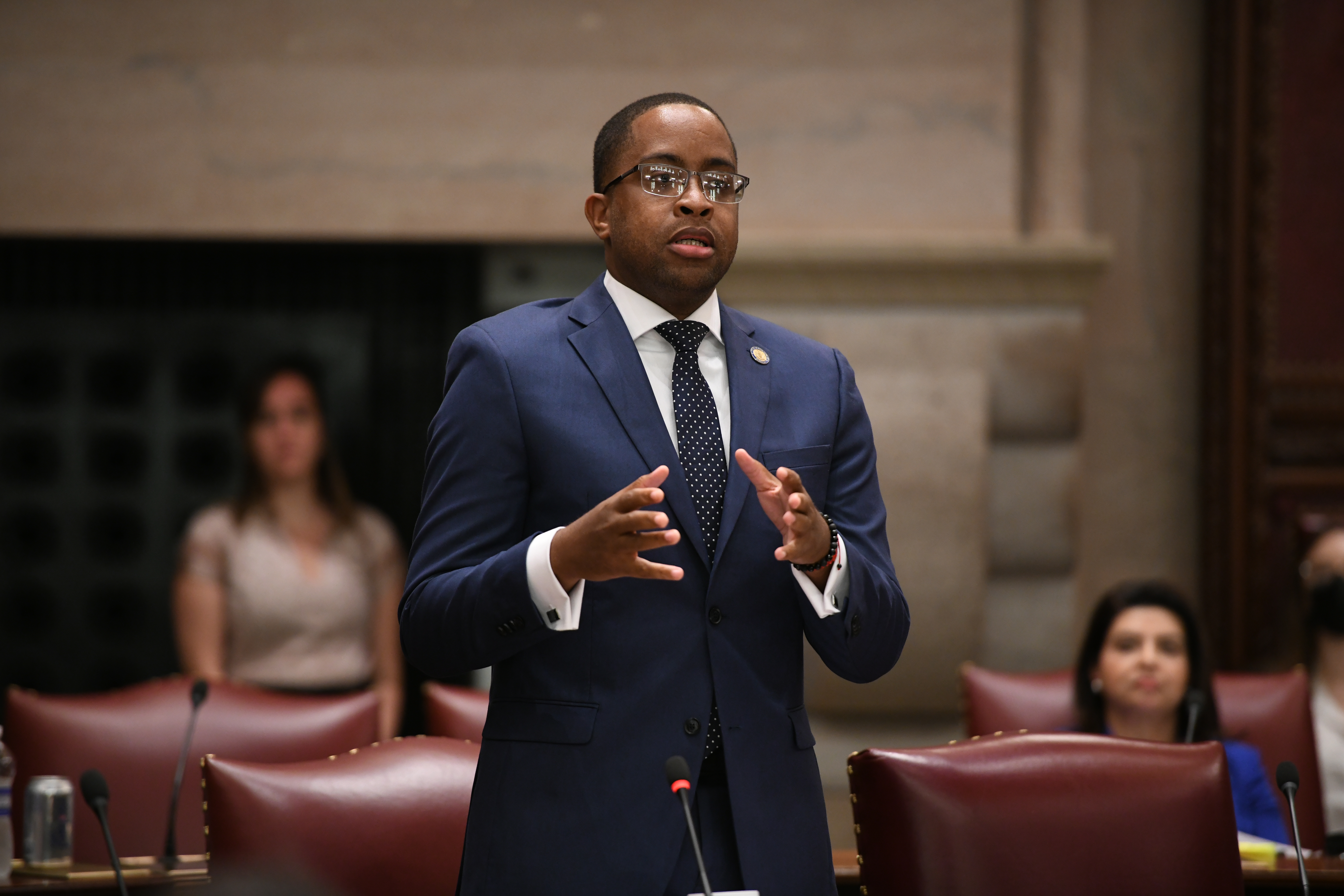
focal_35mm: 200
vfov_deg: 6.9
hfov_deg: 10.3
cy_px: 448
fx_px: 7466
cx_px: 672
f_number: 3.5
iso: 2500
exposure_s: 1/125
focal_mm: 200
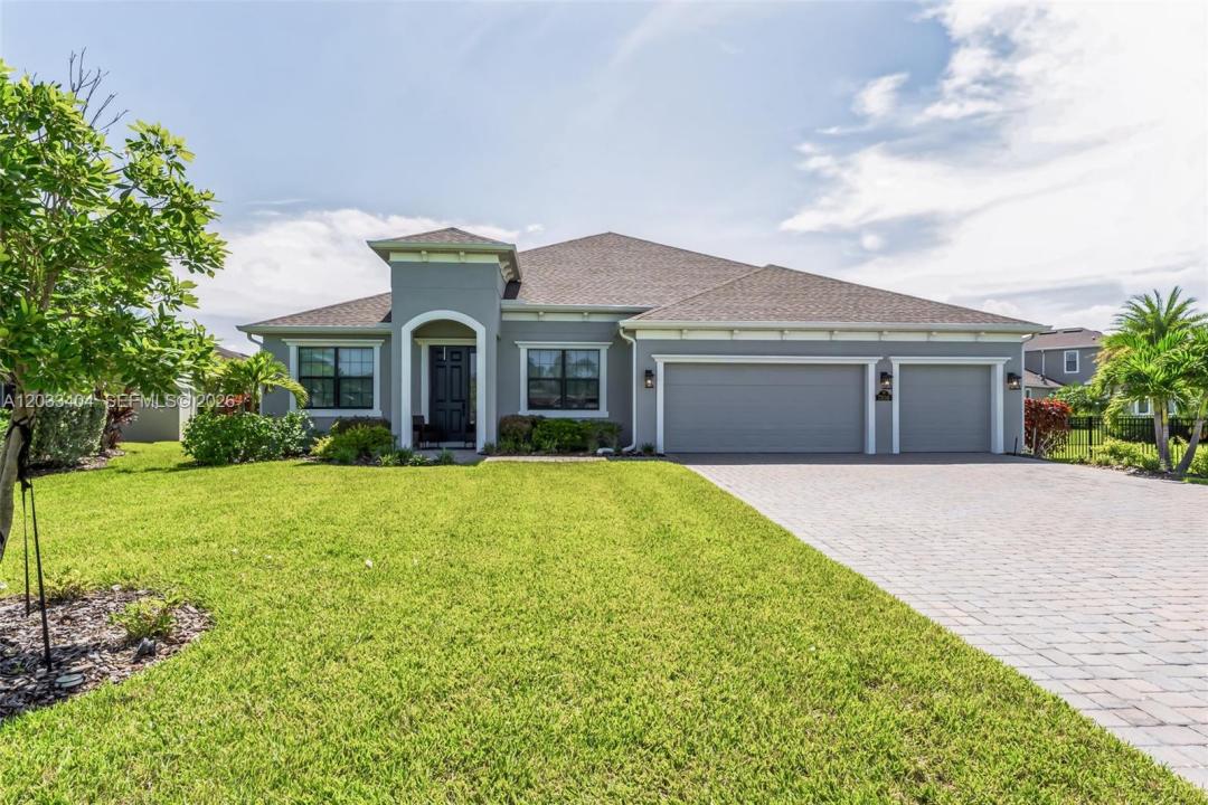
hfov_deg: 86.9
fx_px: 638
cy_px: 402
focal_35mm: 19
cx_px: 604
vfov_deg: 64.6
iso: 800
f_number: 9
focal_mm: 19
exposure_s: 1/800
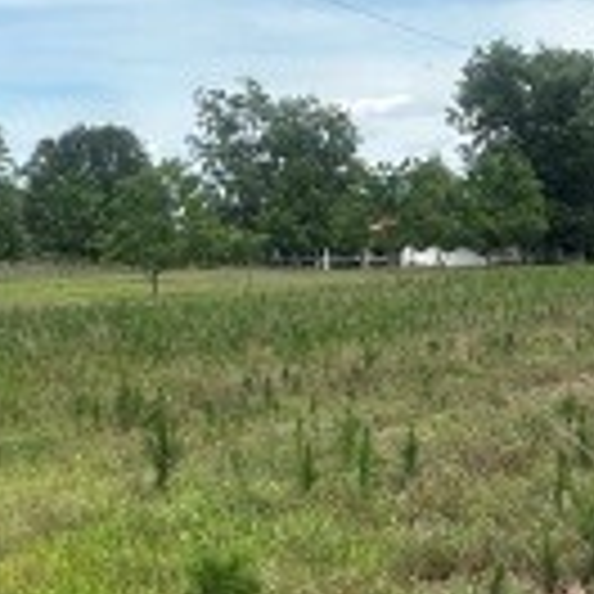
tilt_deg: +0.1
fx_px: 1864
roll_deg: -0.2
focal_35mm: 96
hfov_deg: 18.1
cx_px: 360
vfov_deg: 18.1
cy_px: 310
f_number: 2.2
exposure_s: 1/2564
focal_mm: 2.22
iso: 50
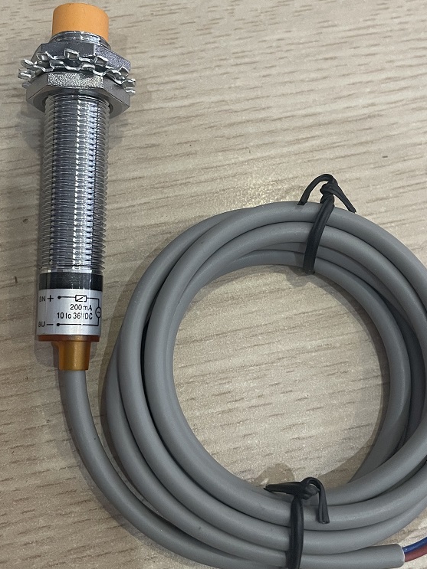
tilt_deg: -75.8
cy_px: 270
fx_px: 691
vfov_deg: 44.8
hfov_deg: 34.3
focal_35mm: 42
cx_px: 209
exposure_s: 1/50
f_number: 1.6
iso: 200
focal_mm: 4.2
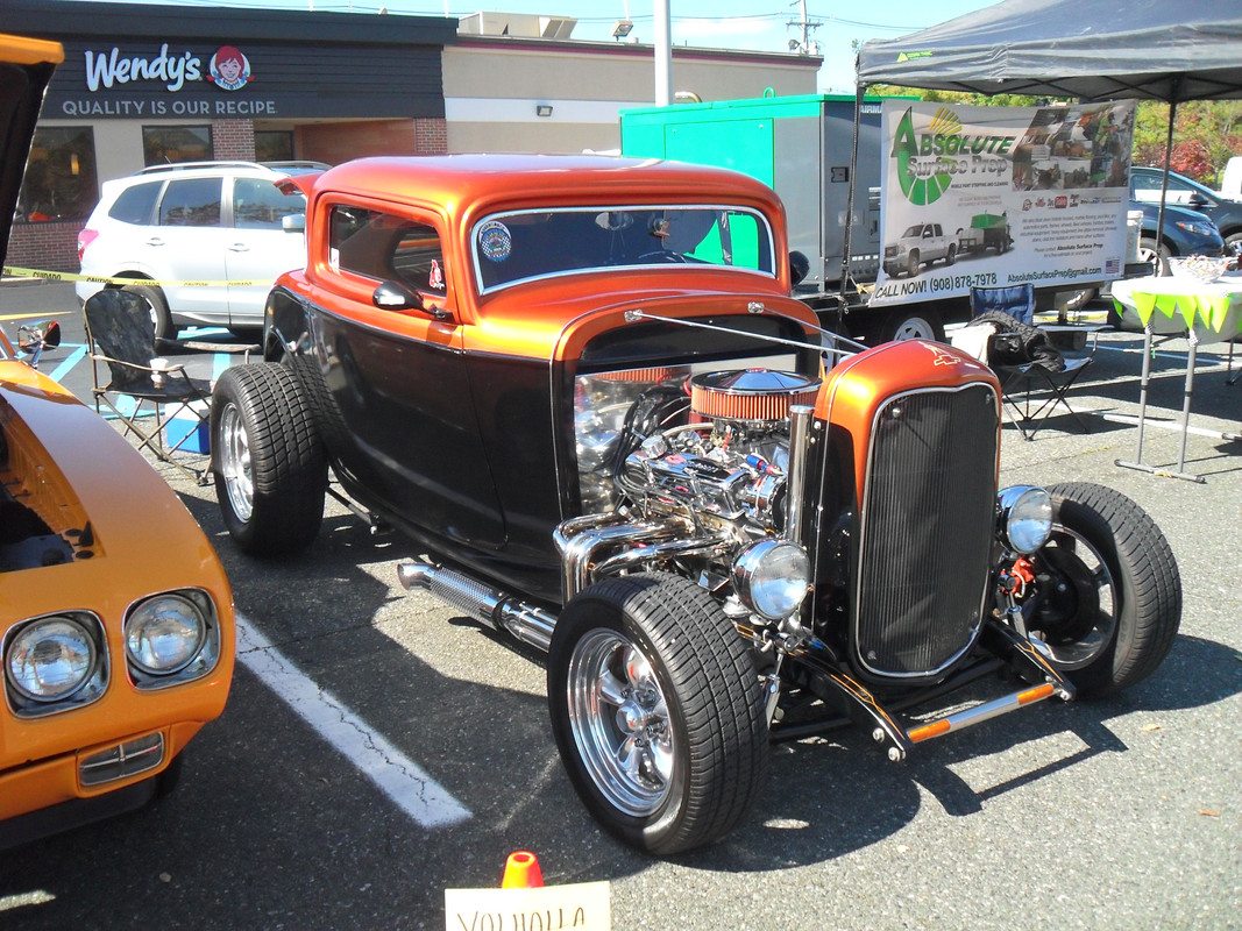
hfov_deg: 52.6
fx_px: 1256
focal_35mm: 35
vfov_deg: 40.7
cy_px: 466
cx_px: 621
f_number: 8.9
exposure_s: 1/90
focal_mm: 6.2
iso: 160
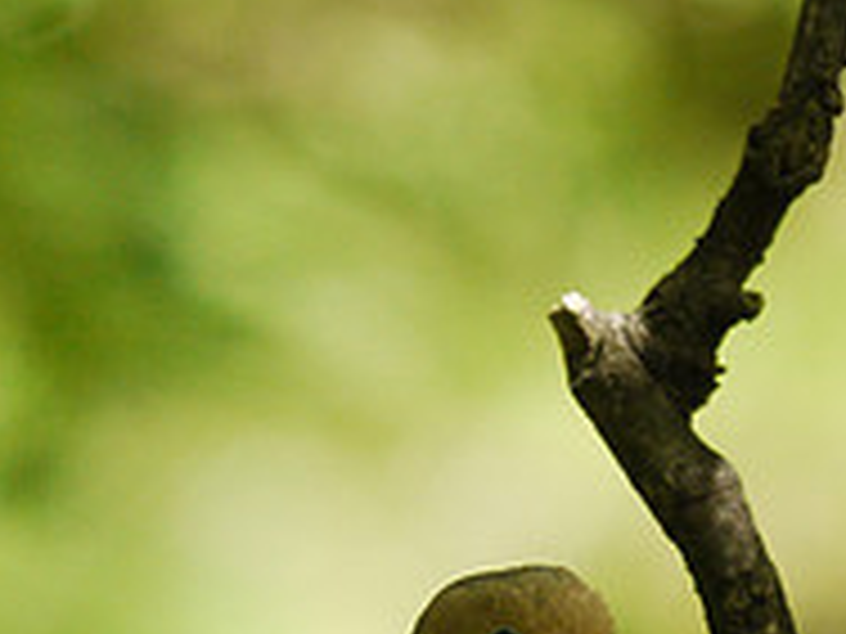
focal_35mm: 1854
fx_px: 45311
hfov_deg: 1.1
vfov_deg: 0.8
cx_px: 387
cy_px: 753
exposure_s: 1/500
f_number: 5.6
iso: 640
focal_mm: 300
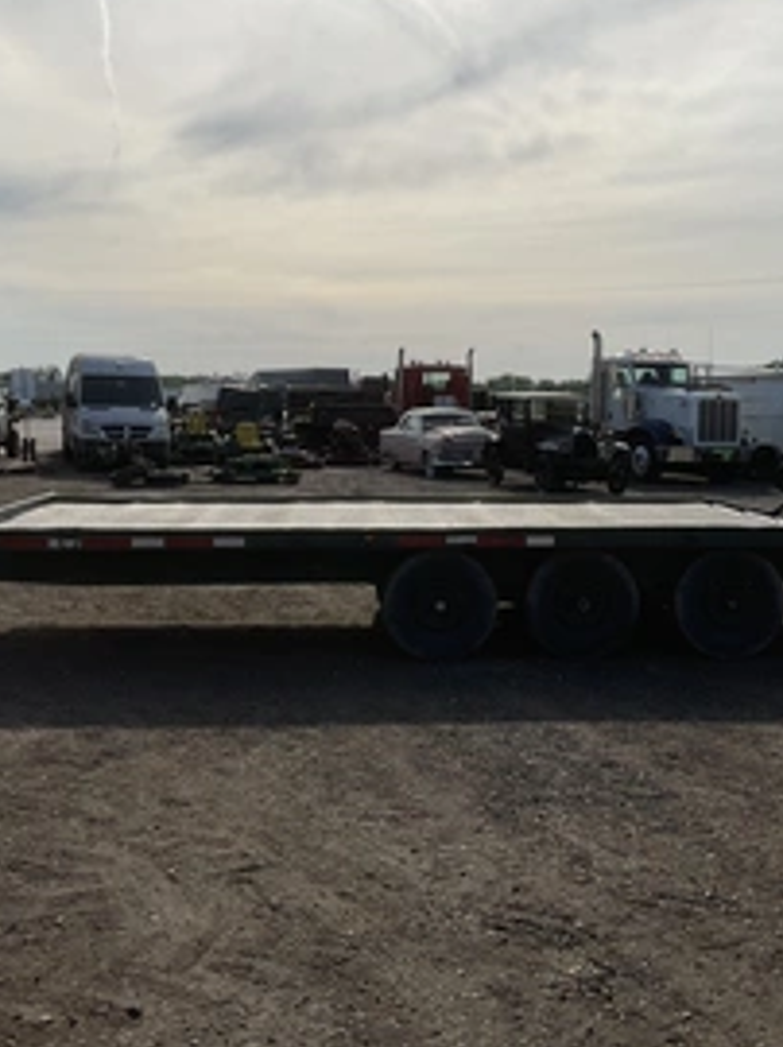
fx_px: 1299
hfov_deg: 33.5
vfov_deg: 43.9
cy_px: 492
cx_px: 461
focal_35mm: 43
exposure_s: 1/4405
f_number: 1.8
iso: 25
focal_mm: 3
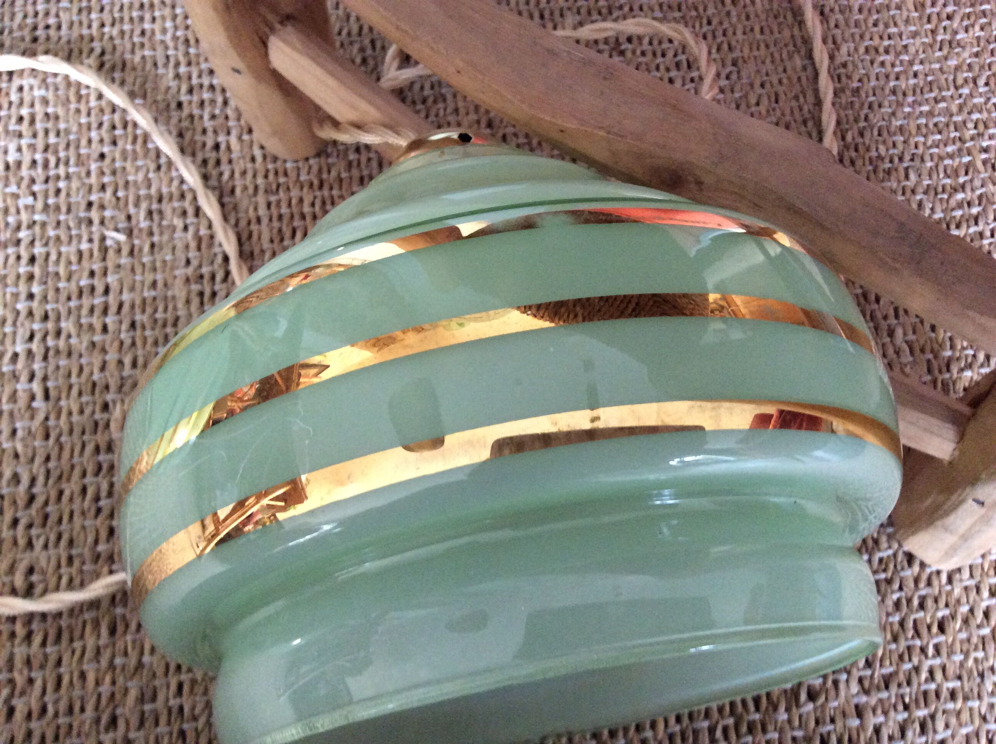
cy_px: 372
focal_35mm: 32
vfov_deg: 44.1
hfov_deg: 56.9
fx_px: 919
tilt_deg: -67.9
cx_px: 498
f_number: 2.4
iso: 250
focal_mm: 3.3
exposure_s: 1/25
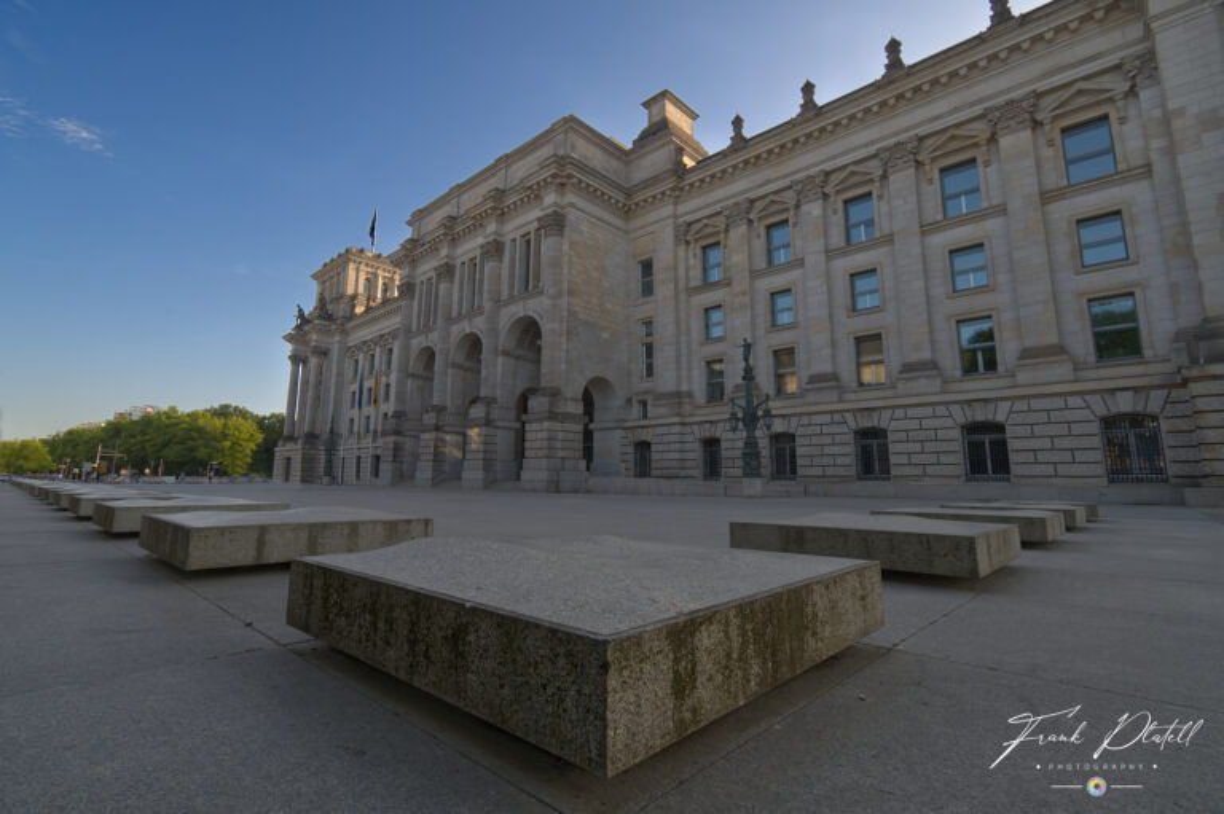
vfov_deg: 77.2
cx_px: 612
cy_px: 407
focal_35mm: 15
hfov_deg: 100.4
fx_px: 510
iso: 200
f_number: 8
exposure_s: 1/125
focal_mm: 10
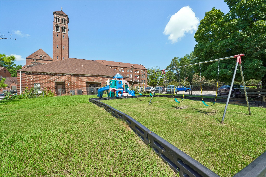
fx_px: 103
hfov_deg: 104.3
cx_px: 133
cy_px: 88
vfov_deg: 81.2
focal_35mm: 14
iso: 400
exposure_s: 1/800
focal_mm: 14
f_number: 8
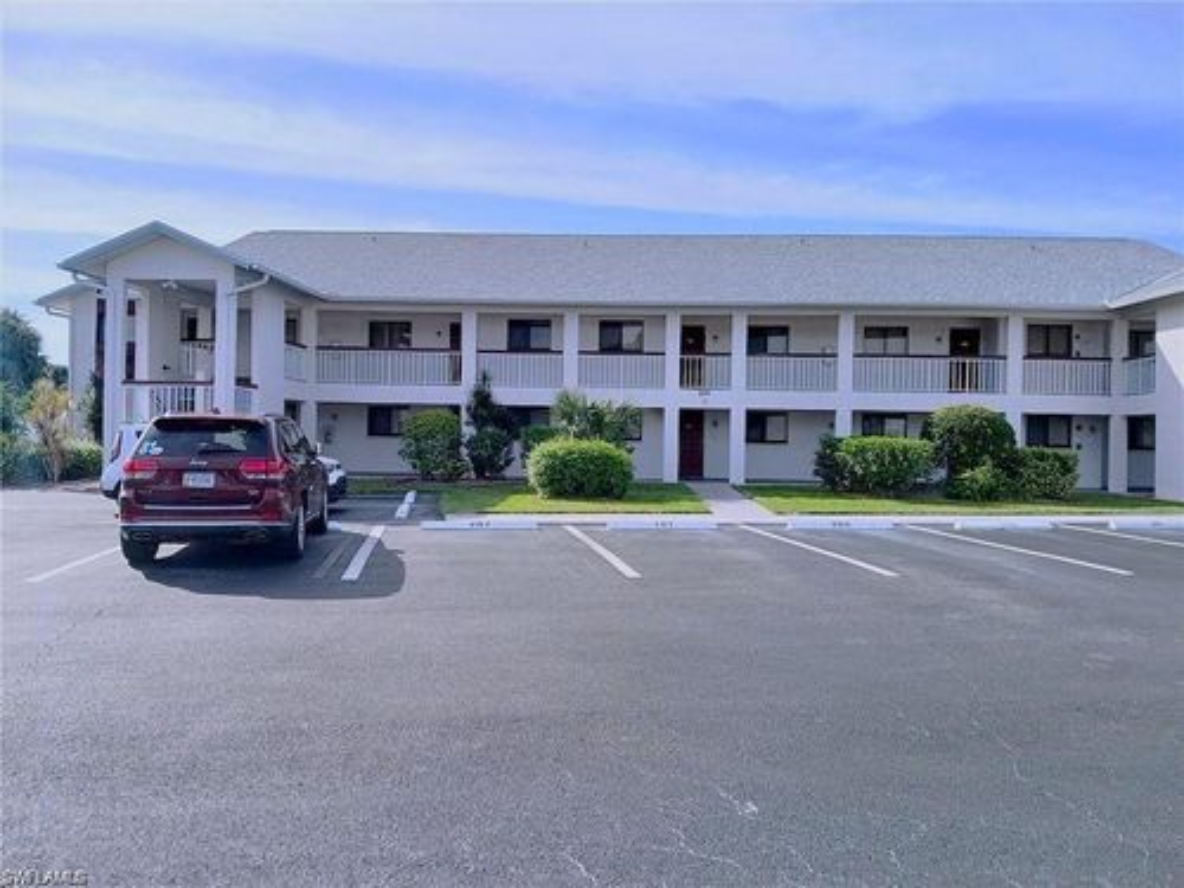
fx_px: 889
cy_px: 444
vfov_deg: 53.1
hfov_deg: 67.3
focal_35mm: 26
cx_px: 592
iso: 20
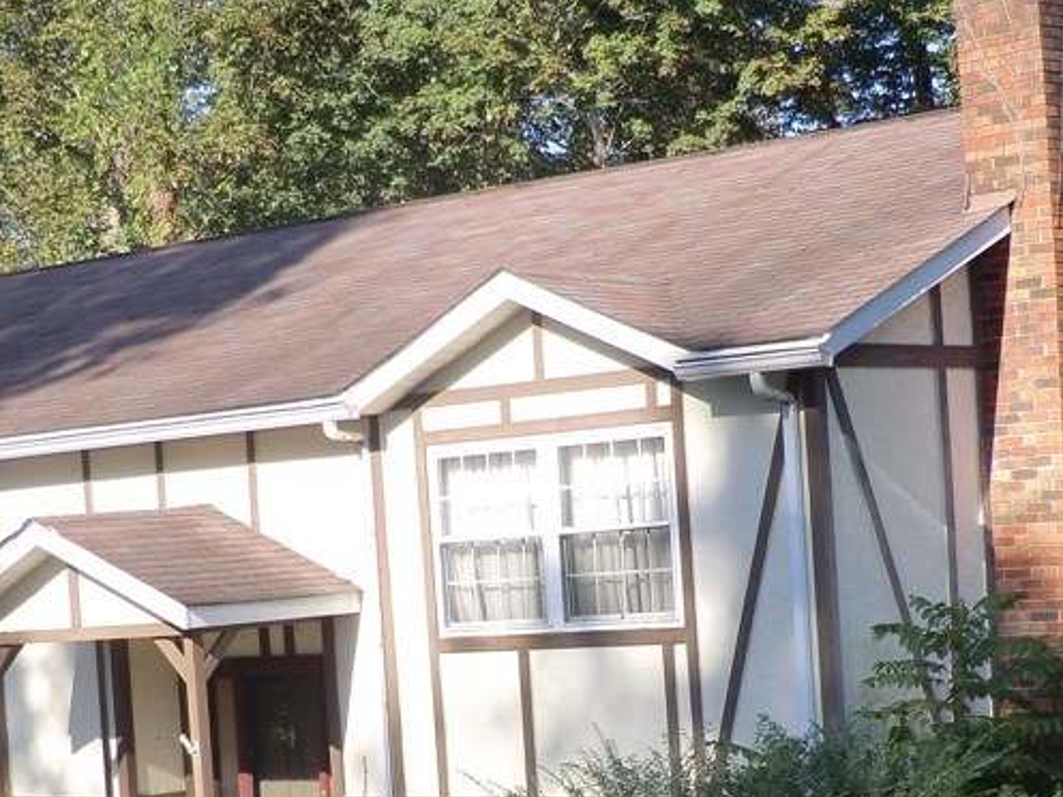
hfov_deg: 20.2
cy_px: 722
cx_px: 600
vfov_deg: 15.1
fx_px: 2979
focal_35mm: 97
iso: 64
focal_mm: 8.4
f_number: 4
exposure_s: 1/250
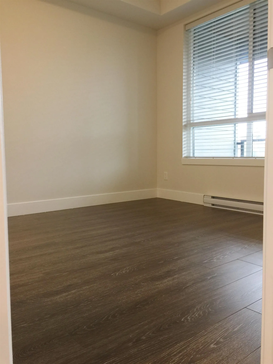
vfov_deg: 61.7
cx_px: 136
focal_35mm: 29
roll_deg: +1.2
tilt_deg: -4.1
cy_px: 182
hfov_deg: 48.2
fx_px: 305
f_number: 2.2
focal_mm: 4.15
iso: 32
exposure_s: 1/15
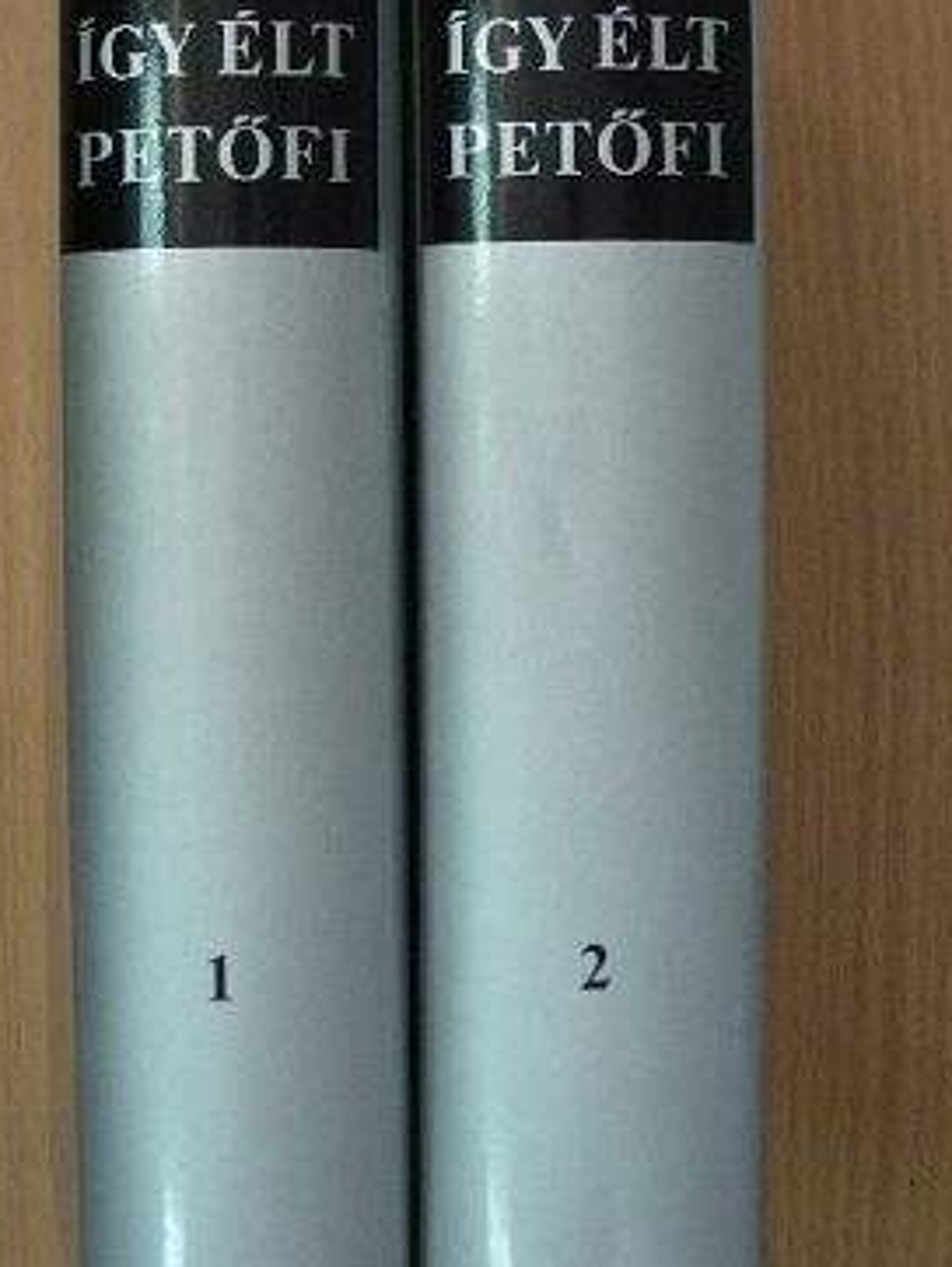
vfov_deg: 32.1
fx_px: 2198
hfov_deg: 24.4
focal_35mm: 60
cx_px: 385
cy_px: 499
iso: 200
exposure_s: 1/25.1
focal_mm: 8
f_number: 3.5
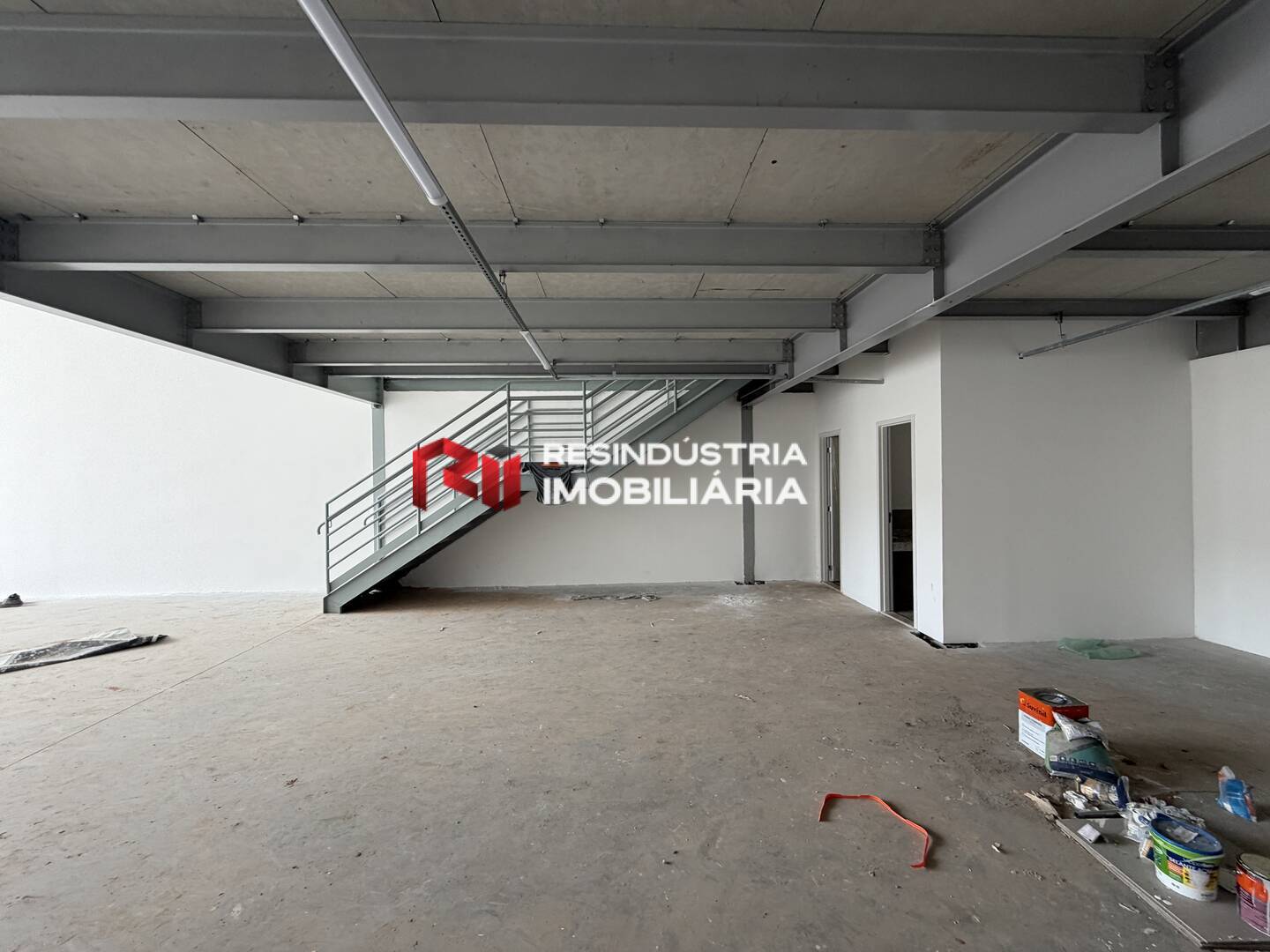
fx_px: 514
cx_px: 635
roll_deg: +1.5
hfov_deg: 102.1
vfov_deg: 85.7
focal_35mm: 14
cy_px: 476
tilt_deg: +0.2
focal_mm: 2.22
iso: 125
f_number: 2.2
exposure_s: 1/121
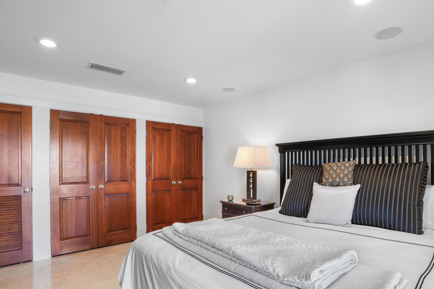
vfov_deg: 64.2
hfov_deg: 86.8
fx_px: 229
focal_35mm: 19
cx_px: 234
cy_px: 166
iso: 800
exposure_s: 1/5
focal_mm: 16
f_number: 11
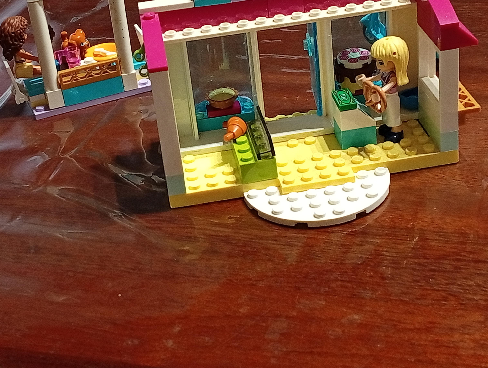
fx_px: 1031
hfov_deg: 26.6
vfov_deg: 20.2
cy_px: 129
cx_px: 233
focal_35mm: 73
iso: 625
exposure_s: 1/33.3
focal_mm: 3.98
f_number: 1.8
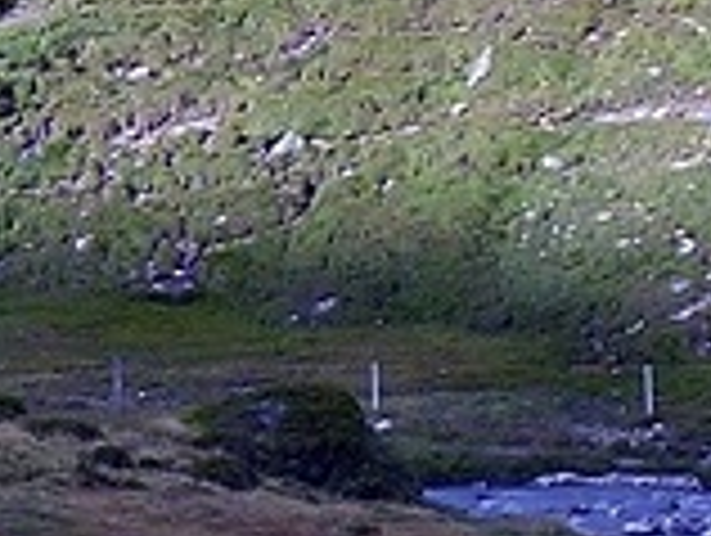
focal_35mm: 459
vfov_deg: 3.2
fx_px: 9442
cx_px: -405
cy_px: 775
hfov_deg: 4.3
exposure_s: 1/119
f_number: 4.7
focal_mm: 14.1
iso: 100
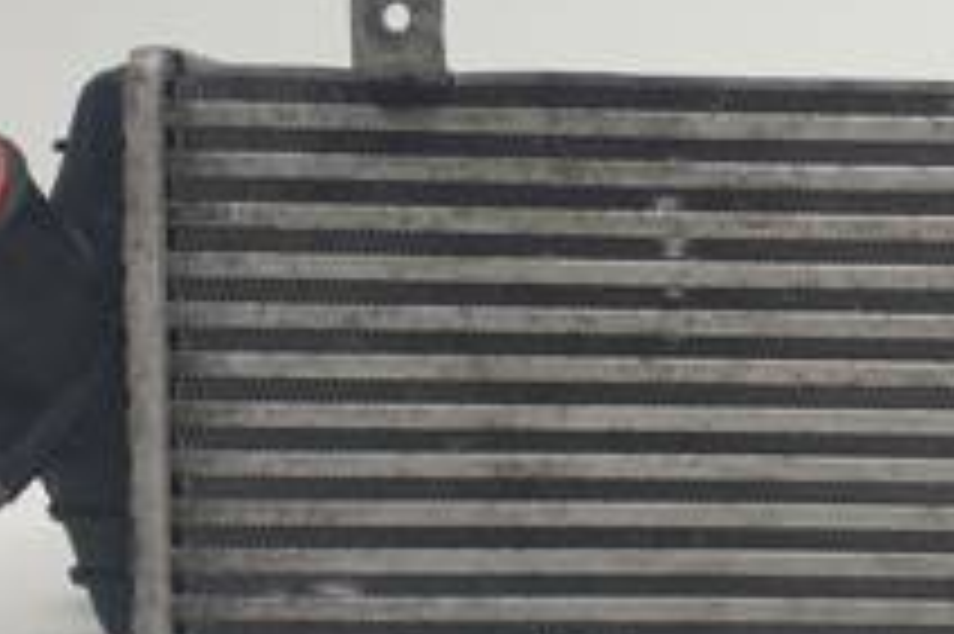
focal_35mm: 51
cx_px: 711
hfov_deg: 38.0
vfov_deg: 26.4
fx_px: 1350
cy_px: 364
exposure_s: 1/163
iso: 50
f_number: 2.4
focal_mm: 4.3
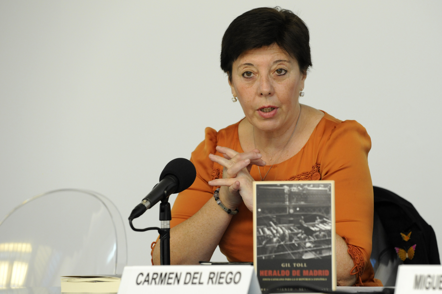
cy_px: 147
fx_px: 1840
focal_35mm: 150
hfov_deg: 13.7
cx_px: 221
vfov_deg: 9.1
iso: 2000
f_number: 5
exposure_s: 1/100
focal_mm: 150
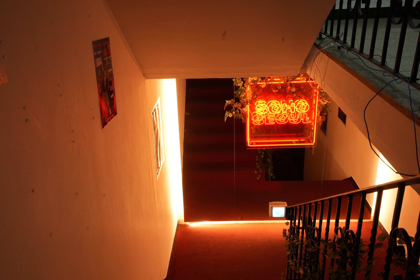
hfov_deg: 54.4
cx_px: 210
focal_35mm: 35
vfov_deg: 37.9
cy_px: 140
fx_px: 409
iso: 1000
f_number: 14
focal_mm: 35
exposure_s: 1/13
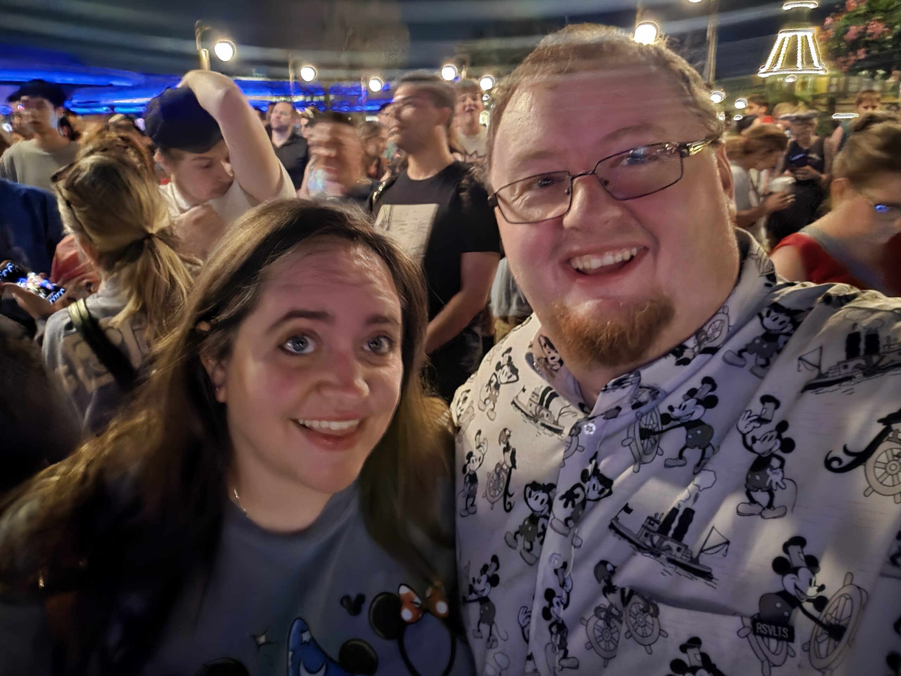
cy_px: 338
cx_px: 450
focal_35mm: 25
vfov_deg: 54.9
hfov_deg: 69.4
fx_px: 651
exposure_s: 1/4.98
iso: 1600
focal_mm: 3.3
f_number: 2.2
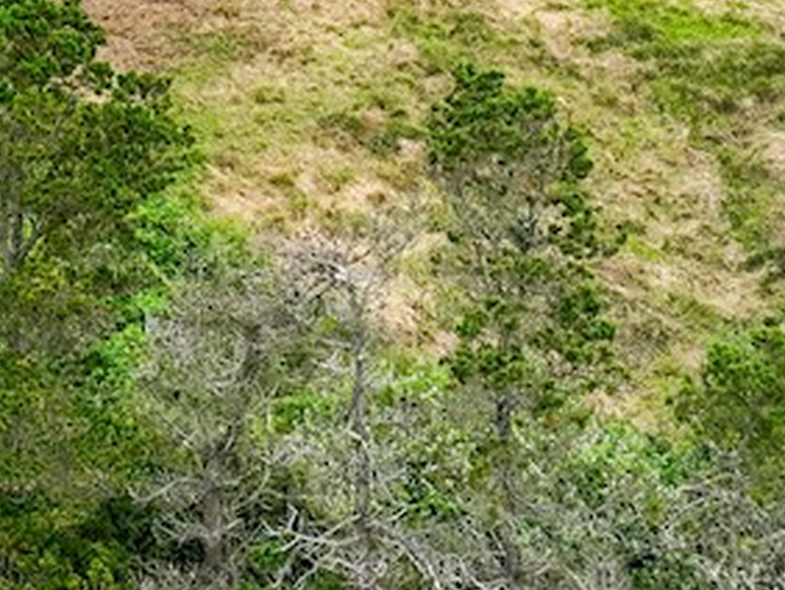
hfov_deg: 15.9
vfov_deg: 11.1
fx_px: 2701
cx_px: -142
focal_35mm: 119
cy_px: -664
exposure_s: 1/2500
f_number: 2.8
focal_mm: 12.29
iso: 200
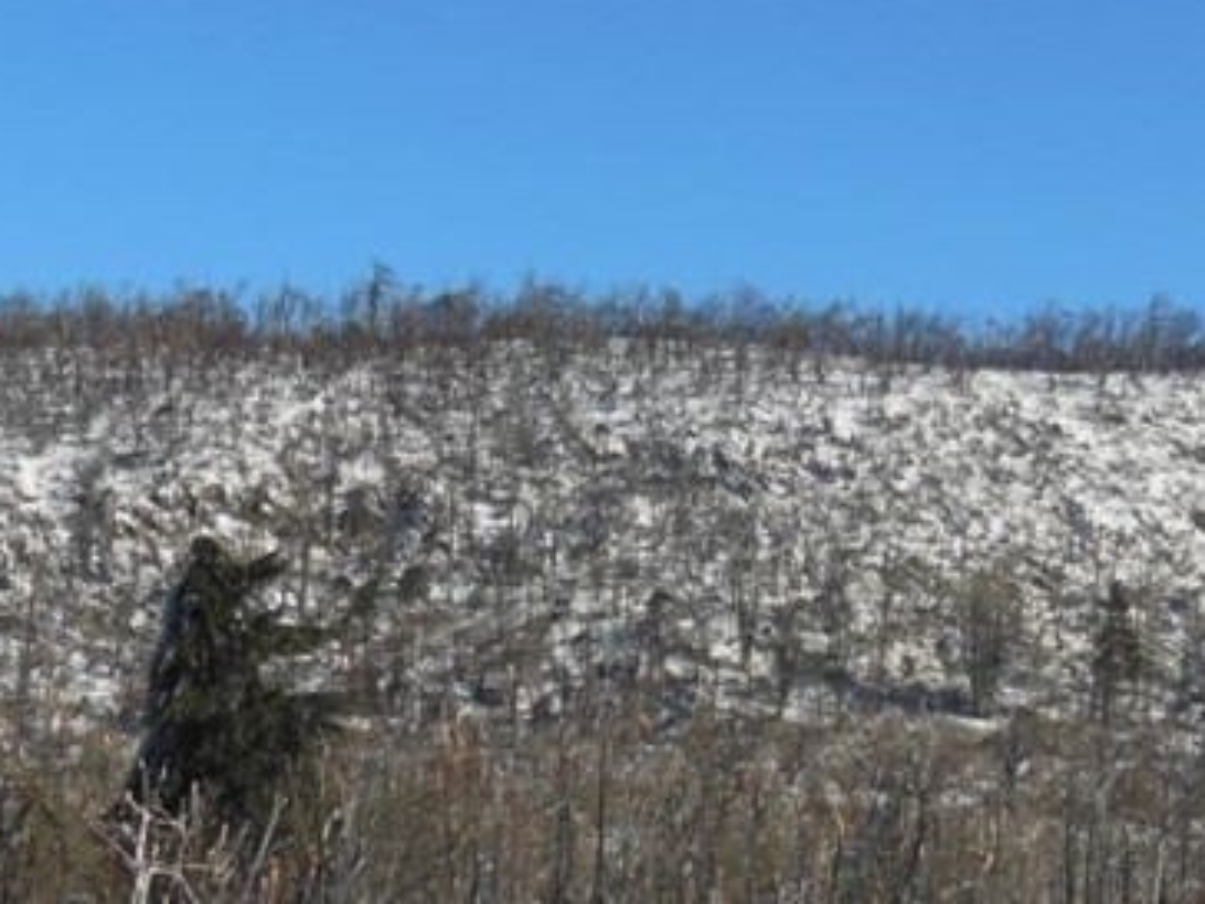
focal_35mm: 99
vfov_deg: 14.8
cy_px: 758
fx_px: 3446
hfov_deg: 19.7
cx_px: 851
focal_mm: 8
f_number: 4.4
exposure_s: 1/1000
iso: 125
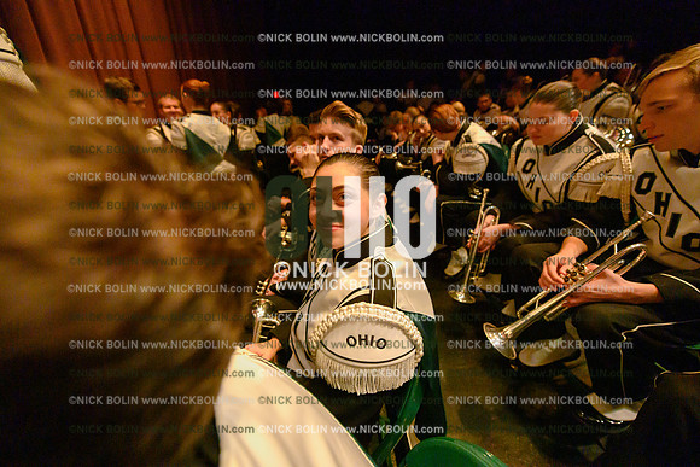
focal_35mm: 14
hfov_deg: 104.2
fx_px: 272
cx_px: 350
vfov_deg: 81.2
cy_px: 234
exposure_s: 1/320
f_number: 2.8
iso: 25600
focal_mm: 14
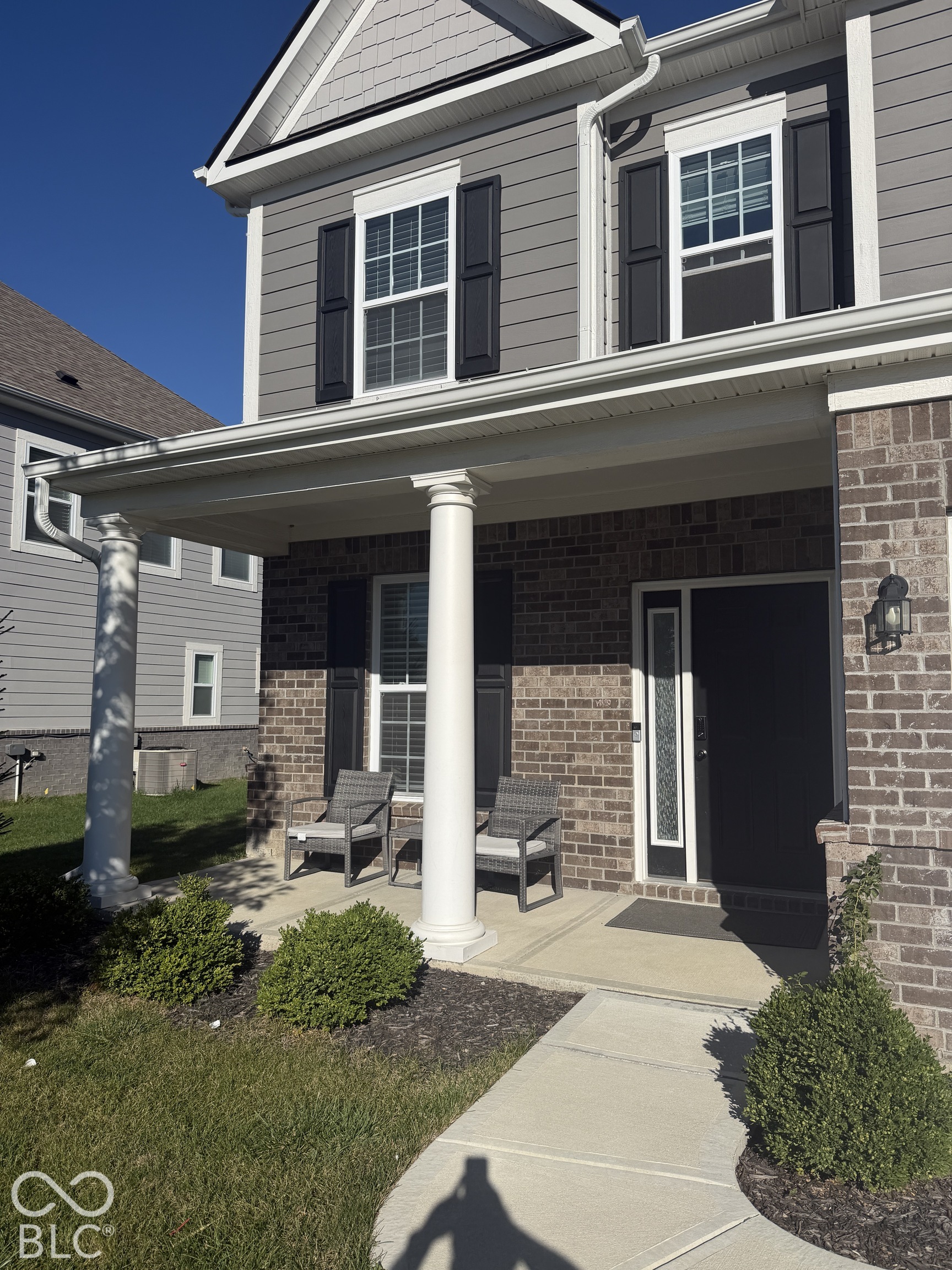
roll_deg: -0.5
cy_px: 635
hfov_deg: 56.8
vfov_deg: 71.6
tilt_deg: +5.2
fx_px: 880
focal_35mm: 24
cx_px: 476
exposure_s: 1/9091
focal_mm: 6.76
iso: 80
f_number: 1.78
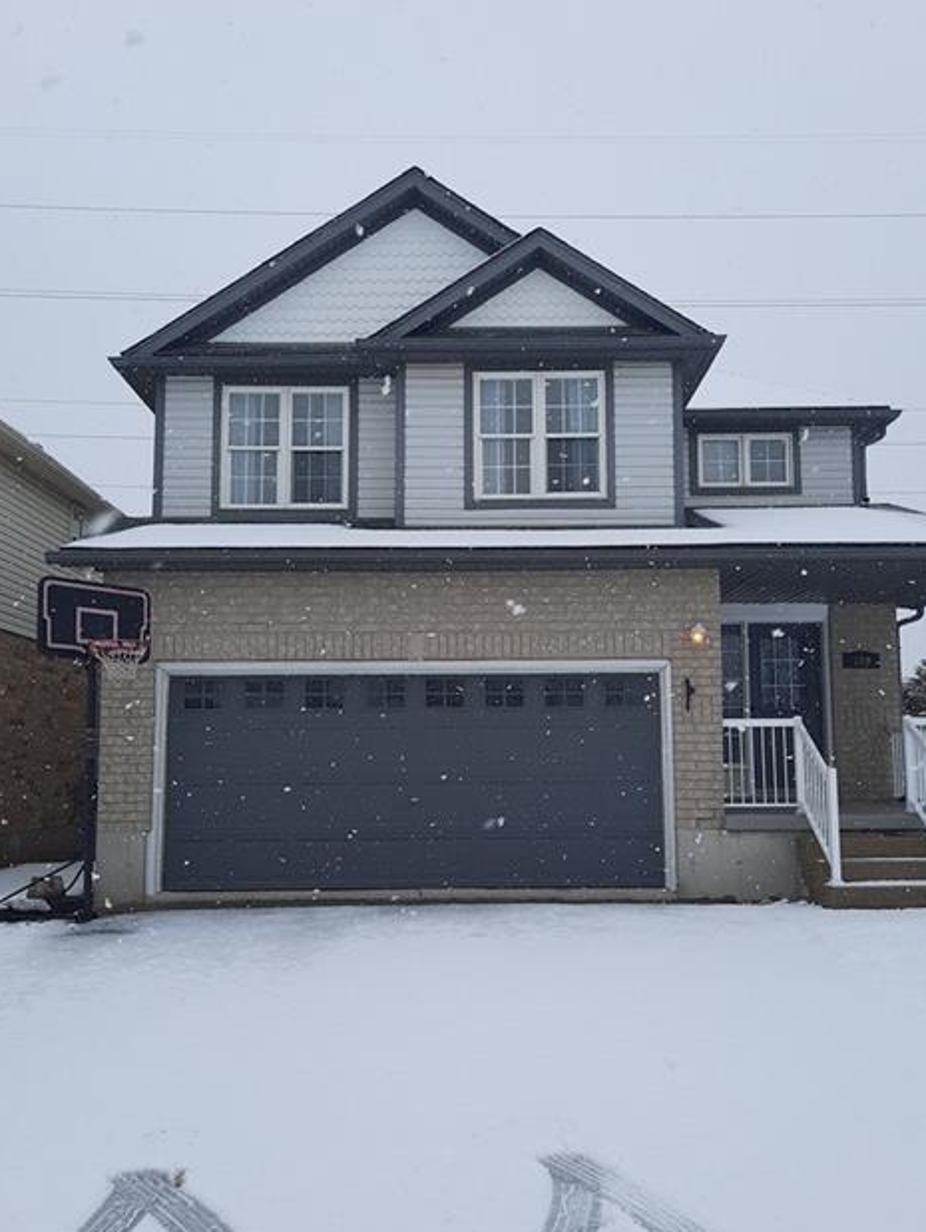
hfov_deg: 45.5
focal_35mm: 31
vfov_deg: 58.3
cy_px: 653
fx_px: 1105
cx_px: 472
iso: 32
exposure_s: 1/519
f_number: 2
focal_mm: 4.6
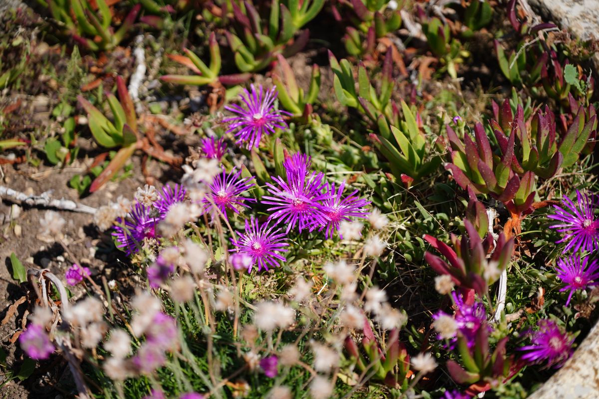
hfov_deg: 20.4
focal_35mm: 100
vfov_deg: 13.7
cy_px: 200
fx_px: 1664
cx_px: 300
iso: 200
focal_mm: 100
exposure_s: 1/4000
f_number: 2.8
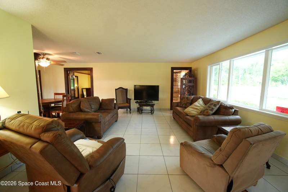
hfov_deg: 106.3
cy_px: 96
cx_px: 144
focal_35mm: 14
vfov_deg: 83.2
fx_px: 108
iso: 1250
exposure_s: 1/30
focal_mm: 9
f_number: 2.8
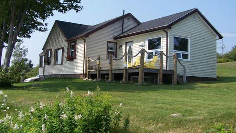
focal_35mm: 42
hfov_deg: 48.3
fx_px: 263
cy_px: 52
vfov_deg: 28.3
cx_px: 117
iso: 80
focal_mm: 6.3
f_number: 4
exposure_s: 1/750
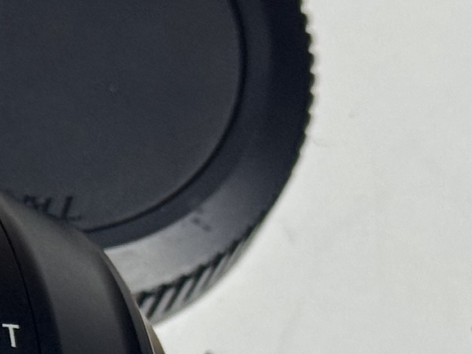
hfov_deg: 8.2
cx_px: -476
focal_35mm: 231
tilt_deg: -71.3
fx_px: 3149
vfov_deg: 6.4
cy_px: 376
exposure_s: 1/100
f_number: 1.78
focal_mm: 6.76
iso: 100
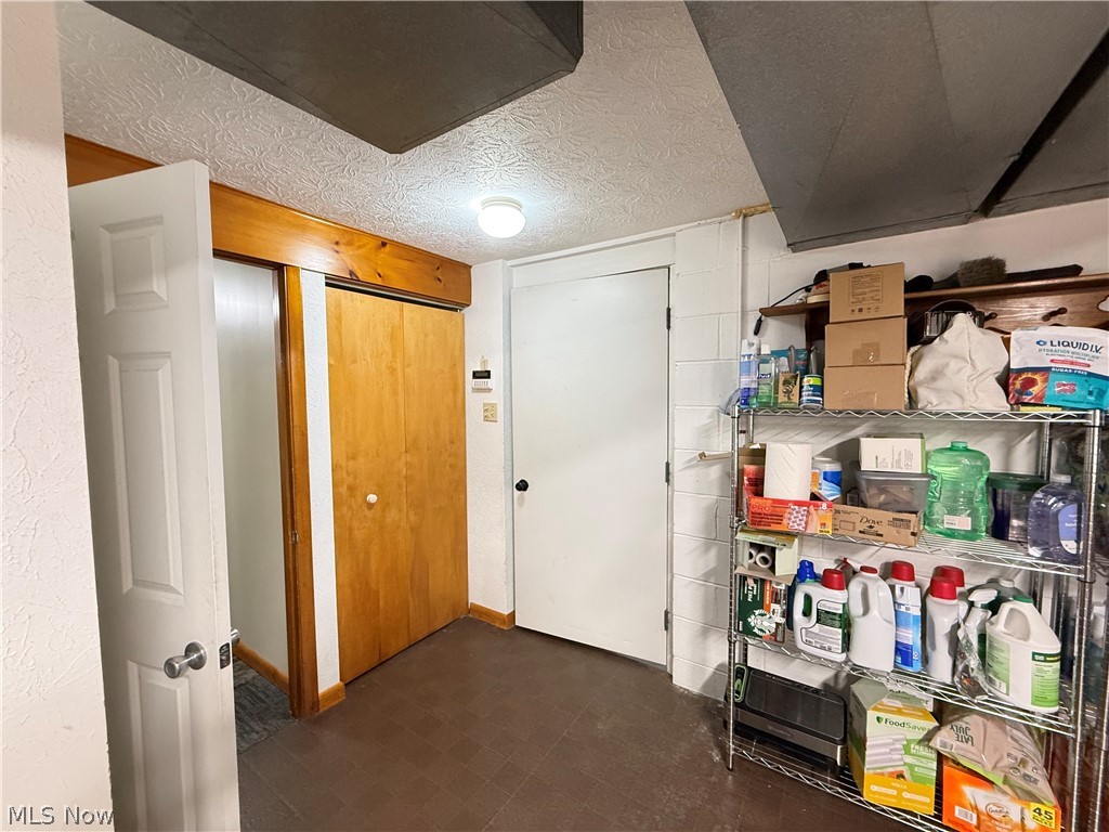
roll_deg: +0.6
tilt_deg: -2.9
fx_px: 449
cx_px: 554
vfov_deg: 85.7
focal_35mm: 14
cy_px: 416
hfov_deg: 102.1
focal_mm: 2.22
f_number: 2.2
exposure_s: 1/60
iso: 400
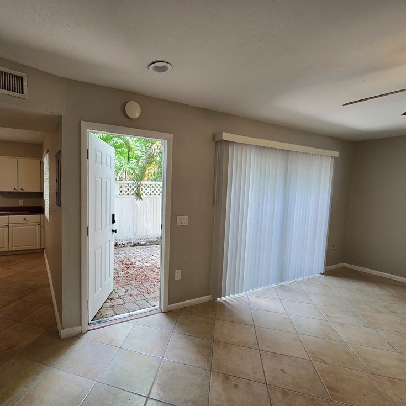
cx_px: 147
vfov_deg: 87.4
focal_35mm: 16
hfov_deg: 85.4
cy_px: 209
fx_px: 212
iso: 64
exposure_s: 1/60
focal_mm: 2.2
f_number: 2.2
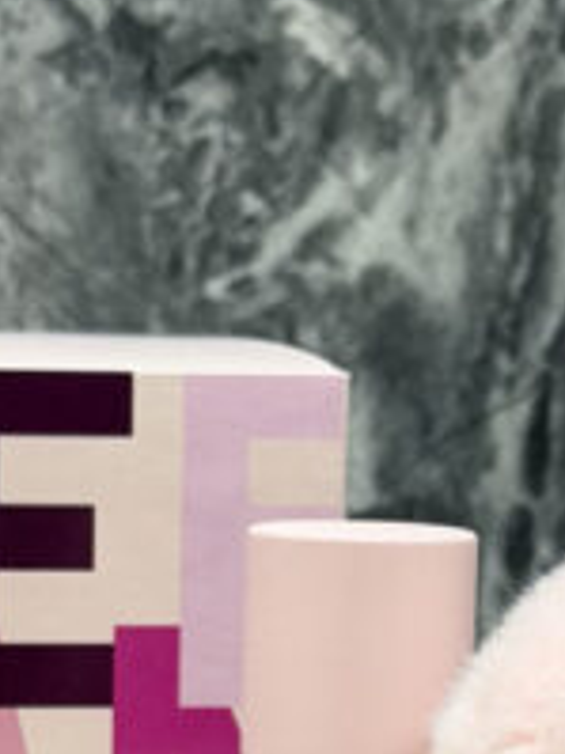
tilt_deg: -9.2
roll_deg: -2.1
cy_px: 970
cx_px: 155
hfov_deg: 7.7
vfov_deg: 10.1
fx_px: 4205
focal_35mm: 193
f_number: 1.78
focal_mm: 6.76
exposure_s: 1/40
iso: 250
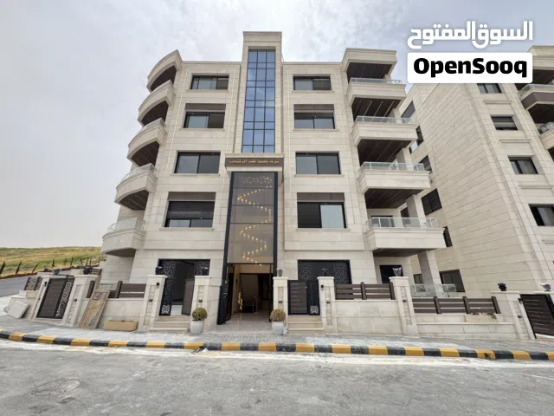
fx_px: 224
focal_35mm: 14
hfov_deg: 102.1
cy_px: 208
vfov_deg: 85.7
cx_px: 277
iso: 40
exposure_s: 1/787
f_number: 2.2
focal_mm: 2.22
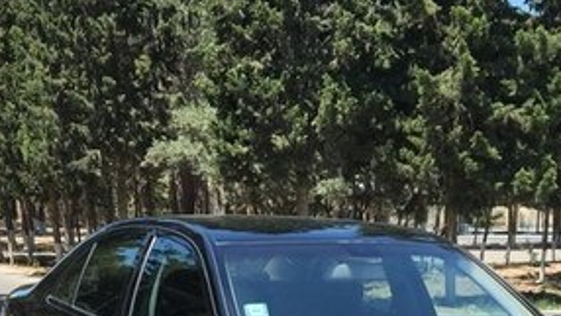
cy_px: 454
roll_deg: +0.3
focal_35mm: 73
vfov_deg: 15.4
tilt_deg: -11.9
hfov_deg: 28.6
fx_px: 1086
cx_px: 402
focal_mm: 4.15
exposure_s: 1/705
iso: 25
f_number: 2.2
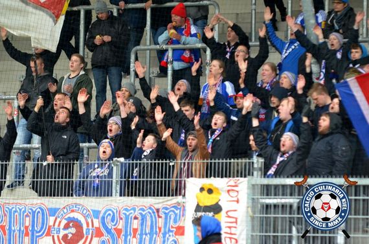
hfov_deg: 8.1
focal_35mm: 255
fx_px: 2607
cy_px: 122
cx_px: 184
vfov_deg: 5.4
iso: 1600
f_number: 3.2
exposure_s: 1/800
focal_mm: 170
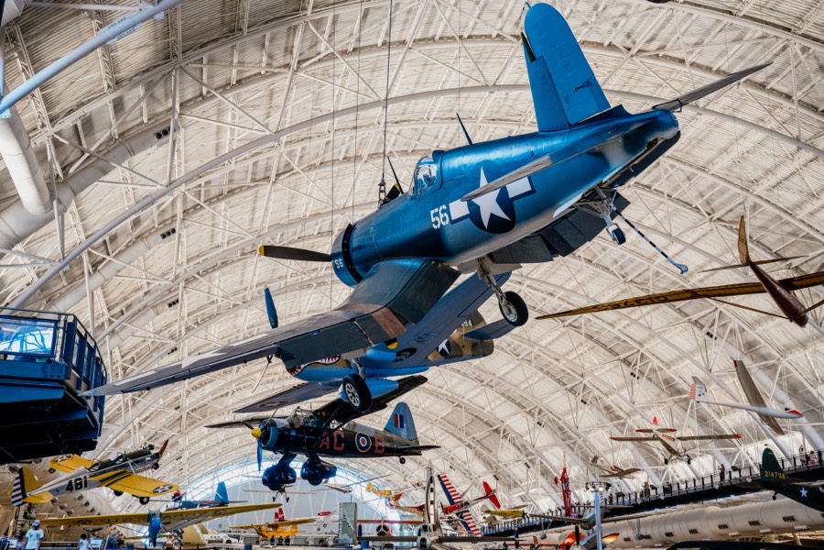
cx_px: 412
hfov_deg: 44.5
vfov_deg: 30.5
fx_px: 1007
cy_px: 275
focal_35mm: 44
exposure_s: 1/15
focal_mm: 44
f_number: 5.6
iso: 1250
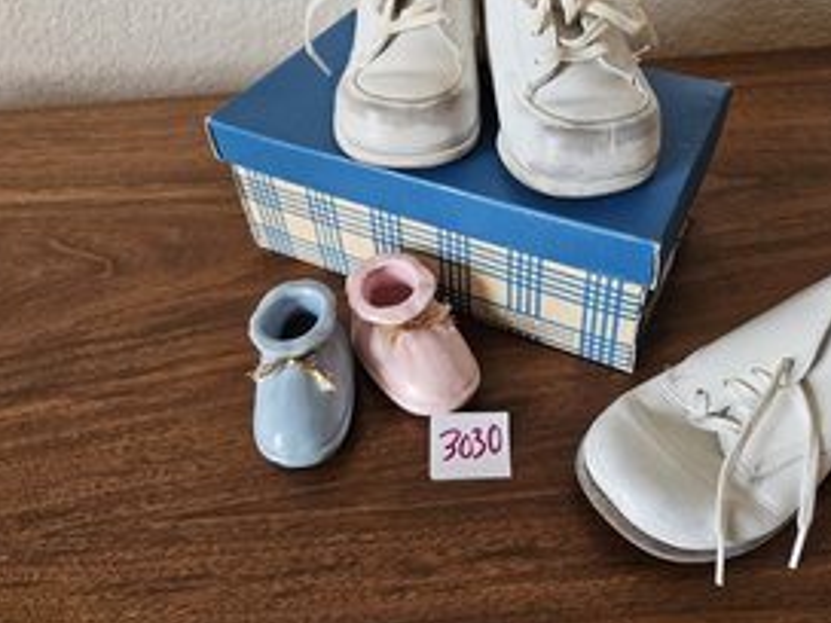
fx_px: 696
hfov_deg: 61.2
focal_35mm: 29
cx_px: 496
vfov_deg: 47.8
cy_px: 237
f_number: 1.8
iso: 200
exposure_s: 1/120
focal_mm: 5.4
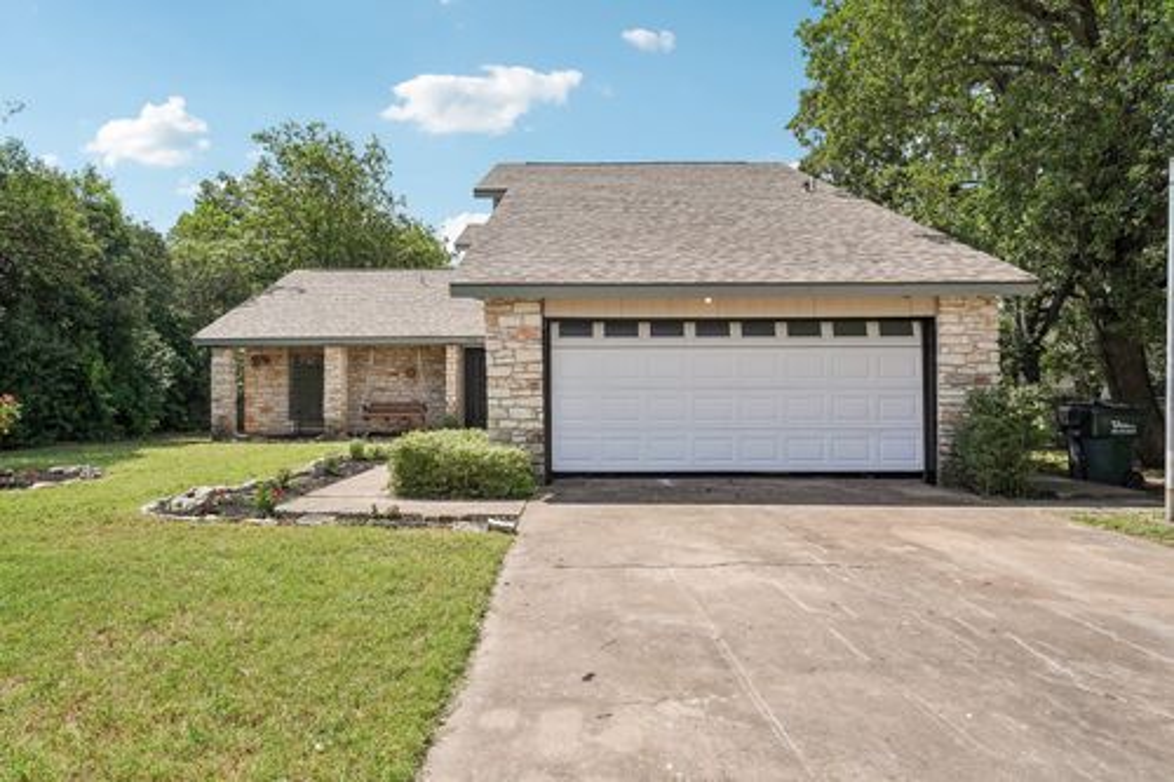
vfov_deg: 65.1
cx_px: 587
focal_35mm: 19
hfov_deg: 87.5
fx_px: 613
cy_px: 391
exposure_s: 1/1000
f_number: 8
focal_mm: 18.8
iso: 400
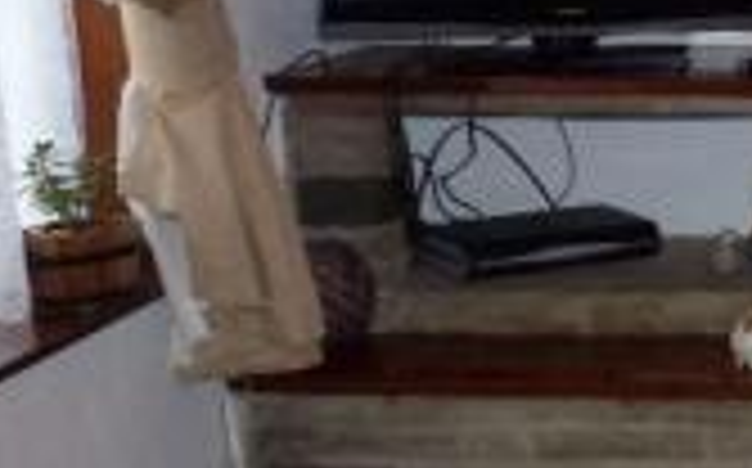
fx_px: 1822
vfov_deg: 14.6
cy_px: 164
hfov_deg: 19.1
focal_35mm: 89
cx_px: 1263
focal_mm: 4.3
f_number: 3.3
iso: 250
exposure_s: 1/60
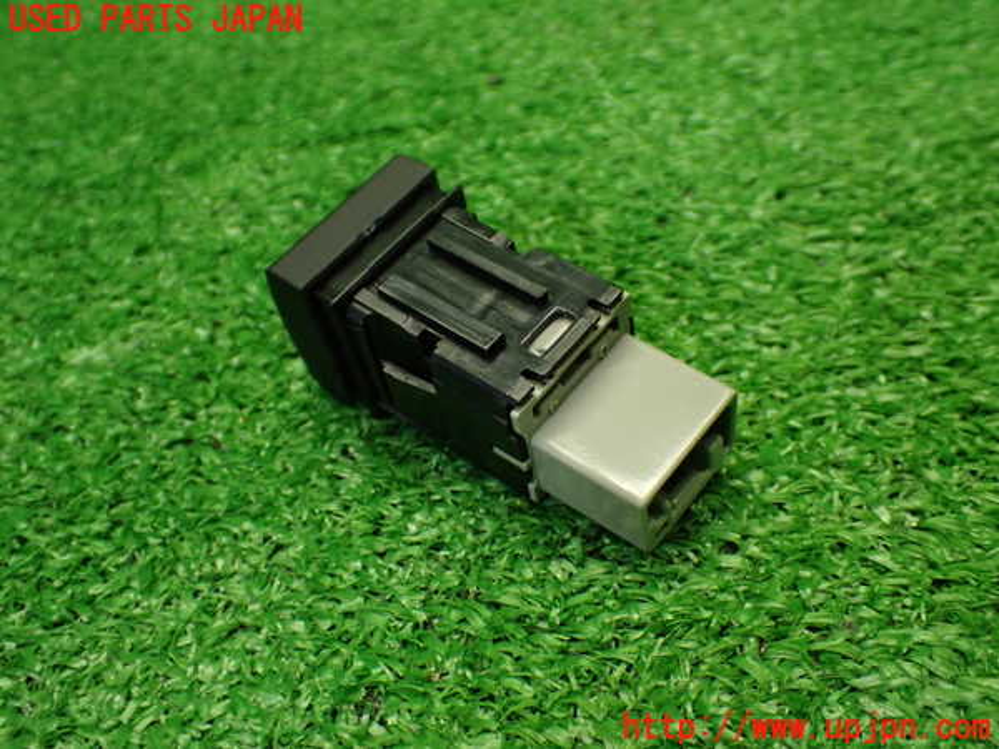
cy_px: 374
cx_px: 500
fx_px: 1097
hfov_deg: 49.0
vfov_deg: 37.7
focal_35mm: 38
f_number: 2.7
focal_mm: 6.83
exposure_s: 1/160
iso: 800
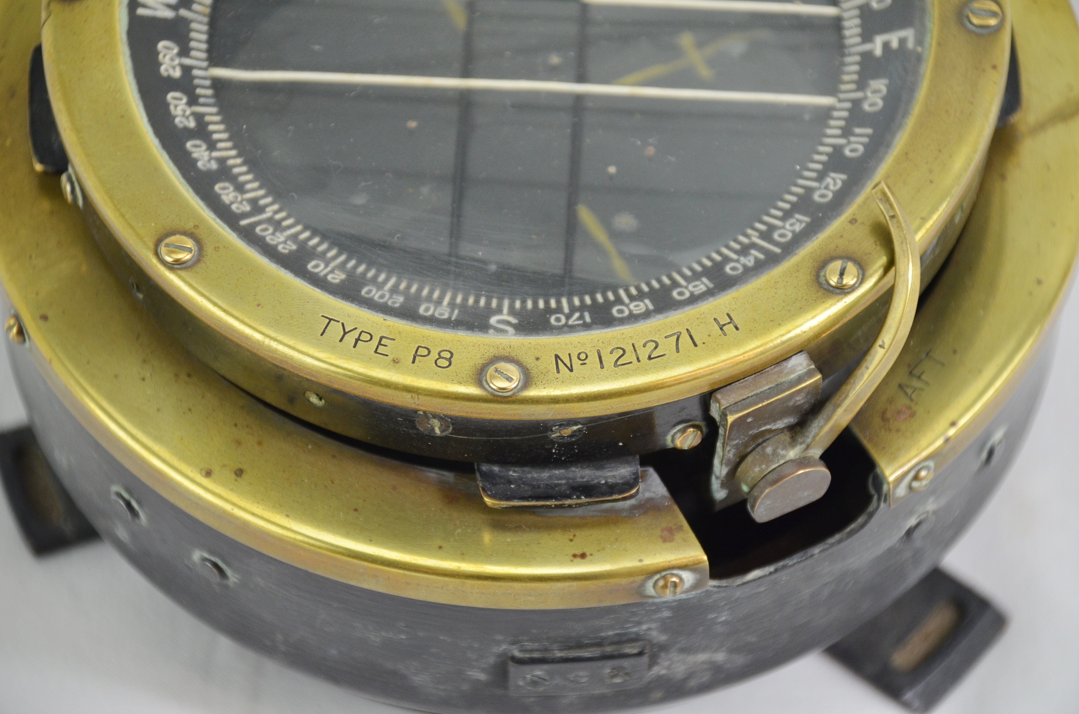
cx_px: 540
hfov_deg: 10.2
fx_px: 6057
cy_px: 357
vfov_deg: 6.8
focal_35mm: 202
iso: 800
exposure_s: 1/200
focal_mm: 135
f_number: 5.6
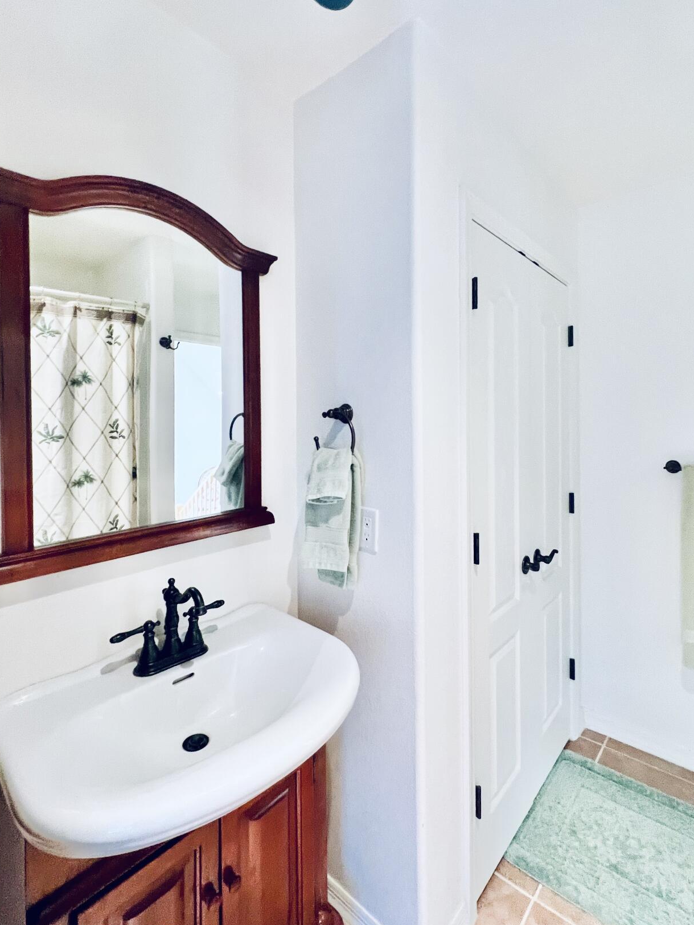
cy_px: 423
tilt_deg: -3.6
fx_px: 428
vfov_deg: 94.3
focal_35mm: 16
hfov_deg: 78.0
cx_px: 373
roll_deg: +0.1
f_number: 1.8
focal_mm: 1.57
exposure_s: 1/60
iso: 250
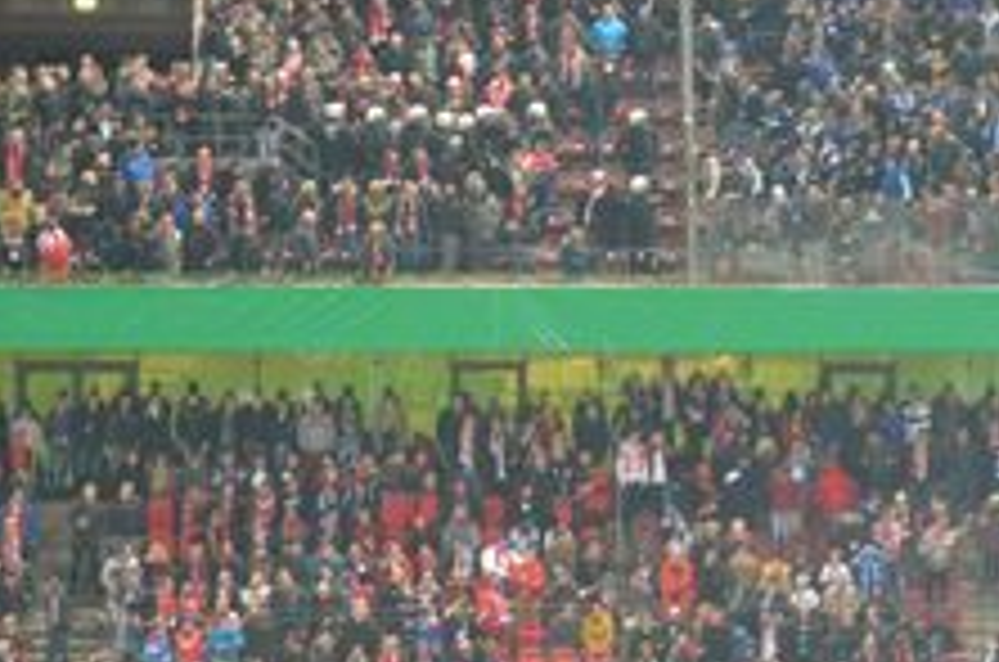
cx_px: 774
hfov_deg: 5.1
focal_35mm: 404
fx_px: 11195
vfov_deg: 3.4
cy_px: 164
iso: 3200
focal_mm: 105
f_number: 5.6
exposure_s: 1/100
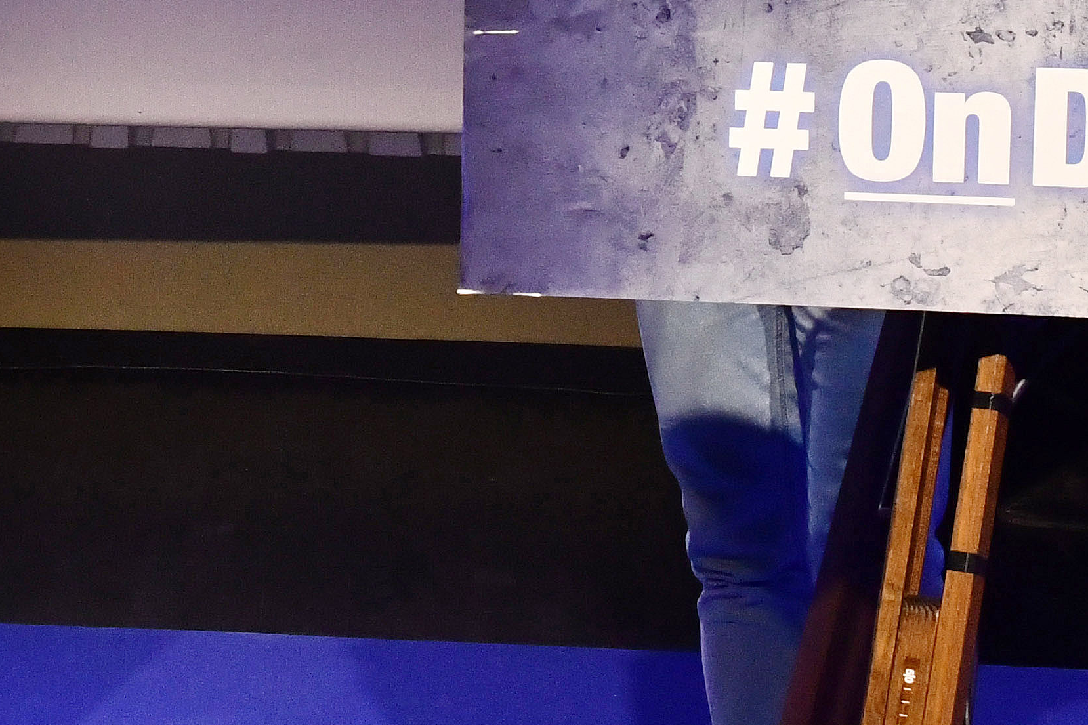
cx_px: 129
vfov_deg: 10.2
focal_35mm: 131
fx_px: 3958
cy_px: -268
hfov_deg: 15.5
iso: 2500
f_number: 8
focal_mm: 26
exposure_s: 1/125
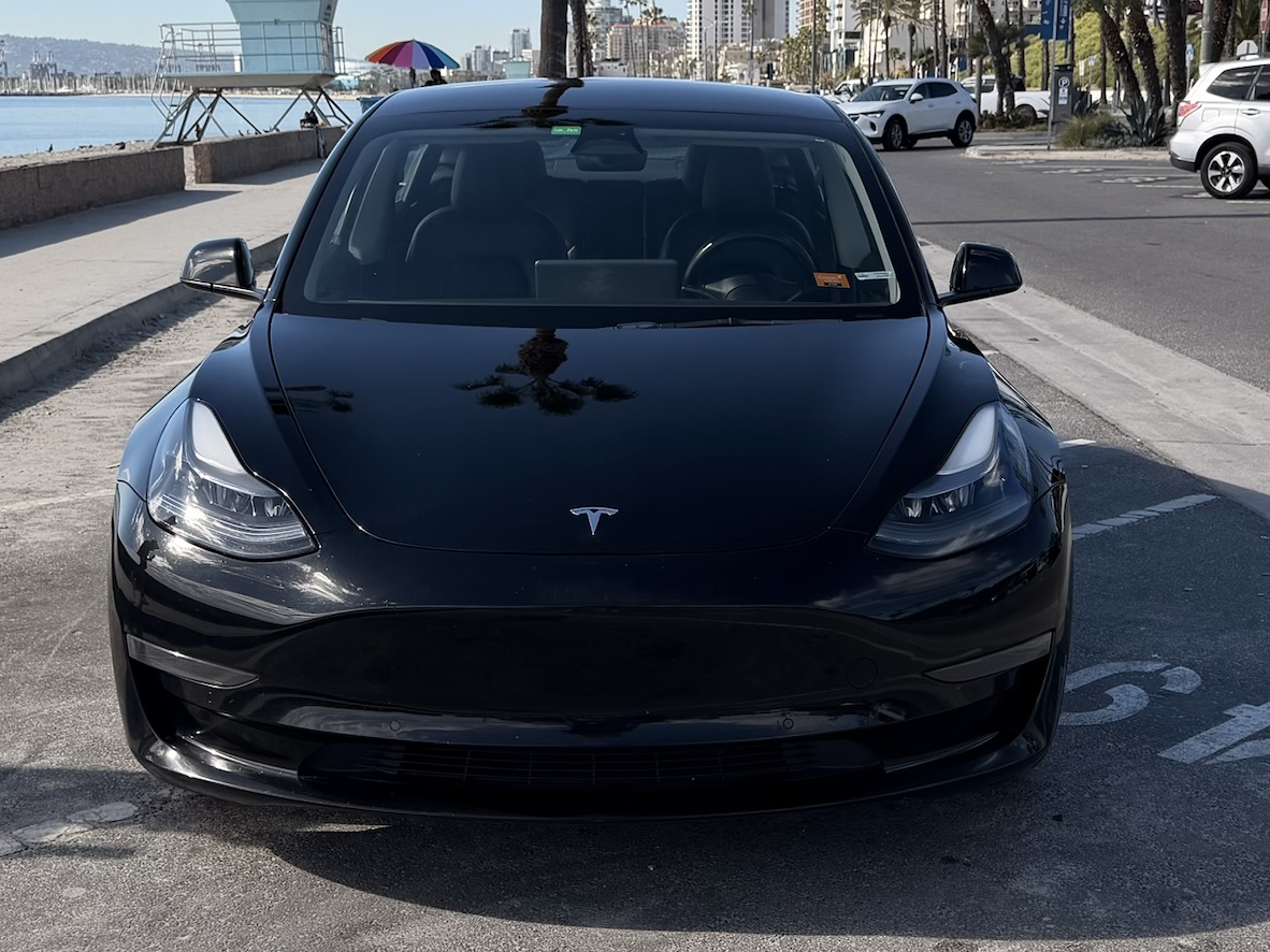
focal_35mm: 26
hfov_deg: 67.2
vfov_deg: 53.0
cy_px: 447
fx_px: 954
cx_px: 588
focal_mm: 6.76
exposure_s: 1/3425
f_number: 1.78
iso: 80
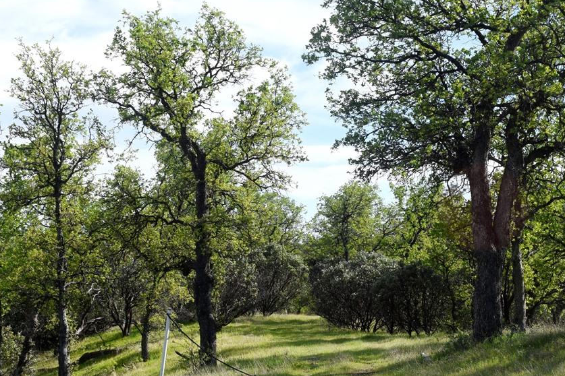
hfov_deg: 28.4
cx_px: 321
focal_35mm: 71
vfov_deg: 18.9
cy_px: 325
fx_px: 1114
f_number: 10
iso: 200
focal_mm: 22
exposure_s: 1/400
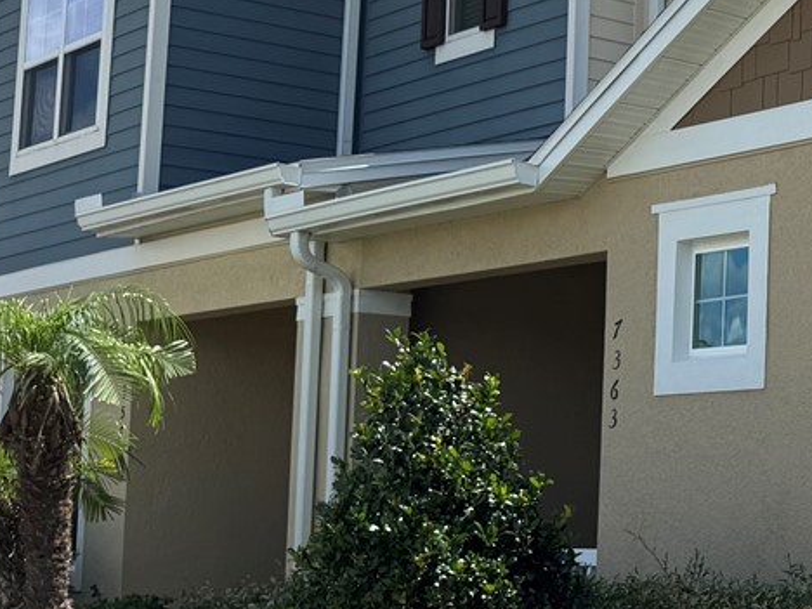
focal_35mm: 82
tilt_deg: +5.7
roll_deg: -0.7
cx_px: 1116
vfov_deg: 18.0
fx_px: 1924
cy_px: 307
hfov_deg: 21.1
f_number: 1.78
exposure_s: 1/3597
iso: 80
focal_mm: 6.76
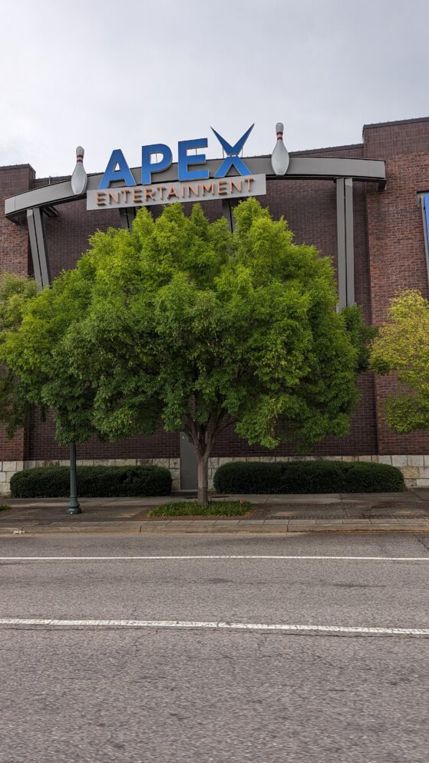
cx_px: 215
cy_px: 385
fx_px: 546
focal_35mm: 27
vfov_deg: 69.8
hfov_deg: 42.9
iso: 44
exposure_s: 1/814
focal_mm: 6.81
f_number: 1.85
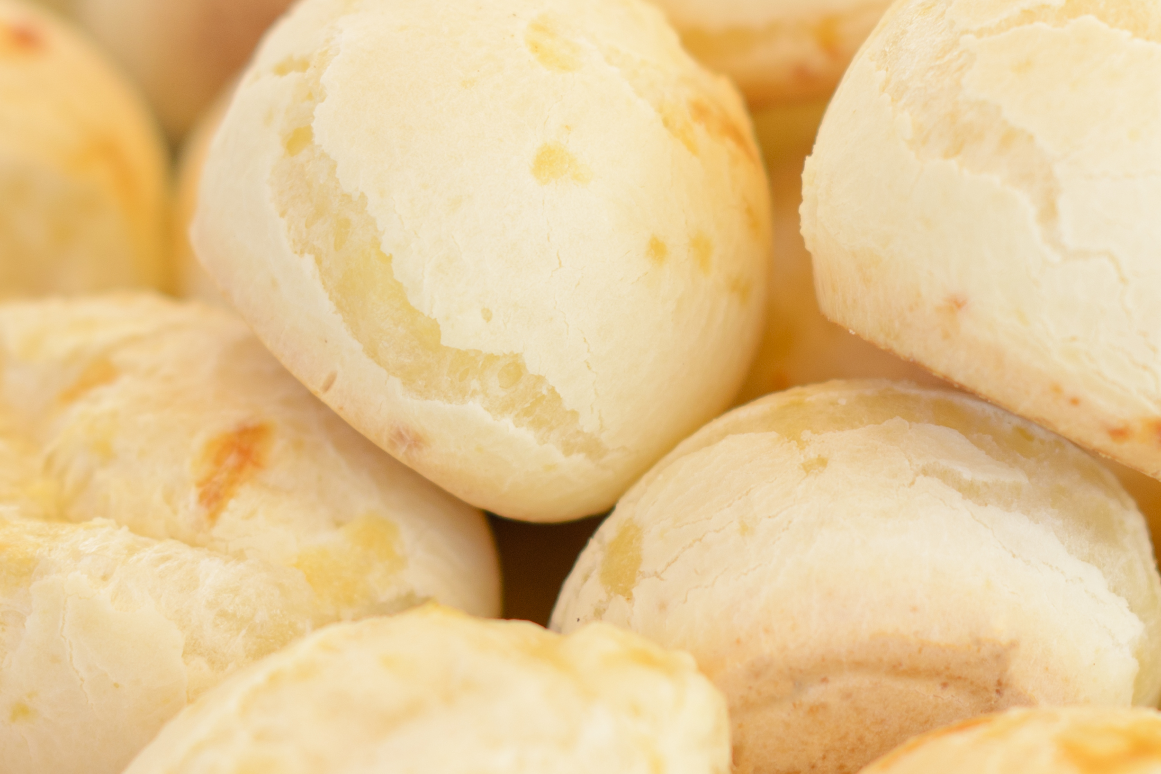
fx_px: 4547
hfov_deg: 14.5
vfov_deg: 9.7
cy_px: 231
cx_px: 772
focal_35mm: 141
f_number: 3.2
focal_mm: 50
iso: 100
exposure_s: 1/400
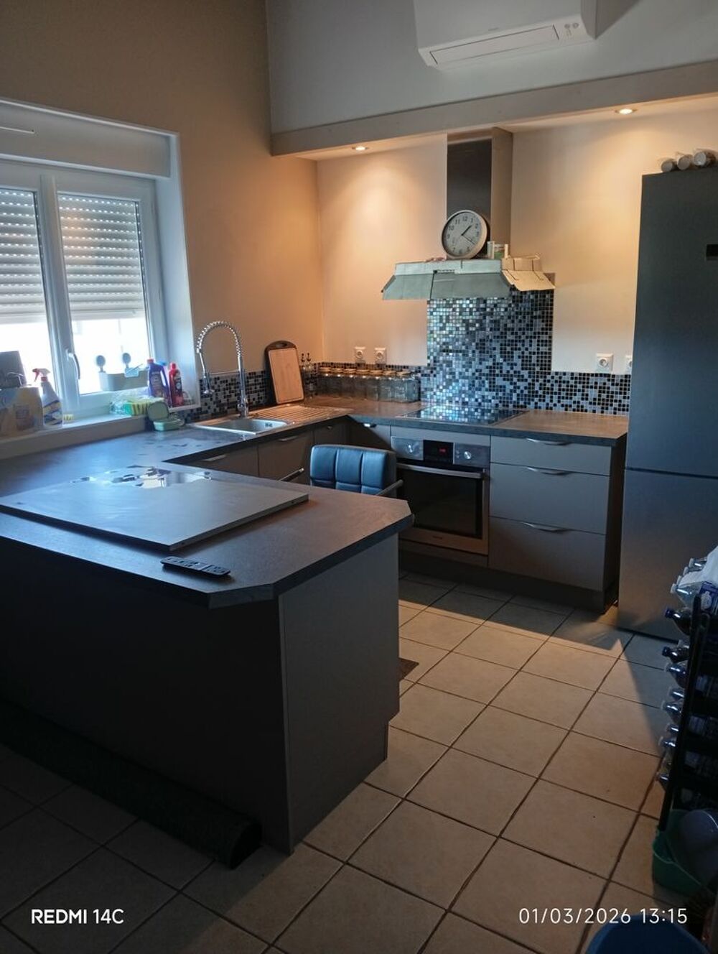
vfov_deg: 65.2
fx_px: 745
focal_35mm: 27
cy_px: 477
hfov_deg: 51.5
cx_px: 359
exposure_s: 1/33.3
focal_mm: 3.98
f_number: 1.8
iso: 573
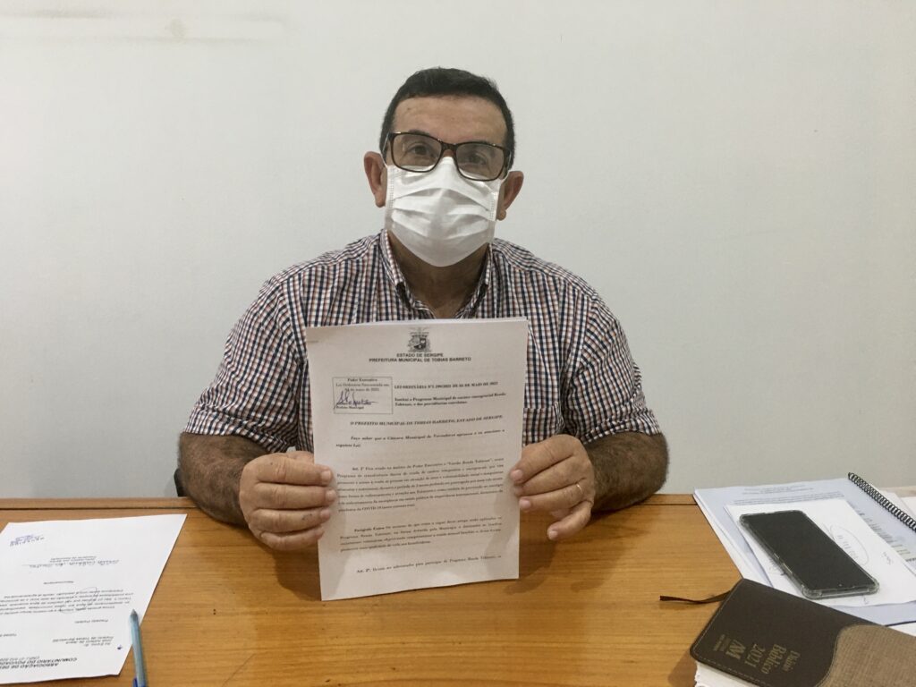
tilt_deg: -15.4
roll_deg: -0.8
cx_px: 458
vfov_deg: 48.2
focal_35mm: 29
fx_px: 767
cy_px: 344
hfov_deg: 61.7
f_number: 2.2
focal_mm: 4.15
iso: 100
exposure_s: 1/30
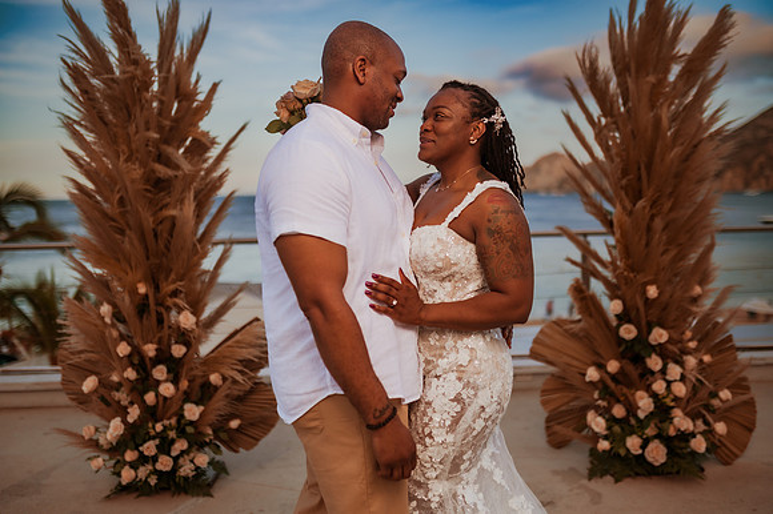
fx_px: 751
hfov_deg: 54.5
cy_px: 257
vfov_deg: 37.8
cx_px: 386
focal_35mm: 35
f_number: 1.6
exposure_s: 1/8000
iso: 125
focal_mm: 35
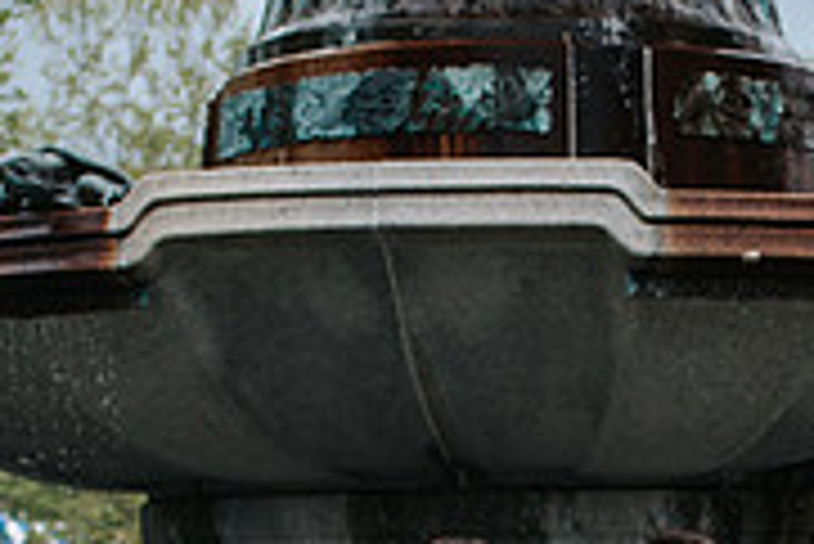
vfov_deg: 10.6
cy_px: 841
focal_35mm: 124
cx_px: 587
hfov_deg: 16.4
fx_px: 2806
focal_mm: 35
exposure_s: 1/800
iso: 140
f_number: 3.5
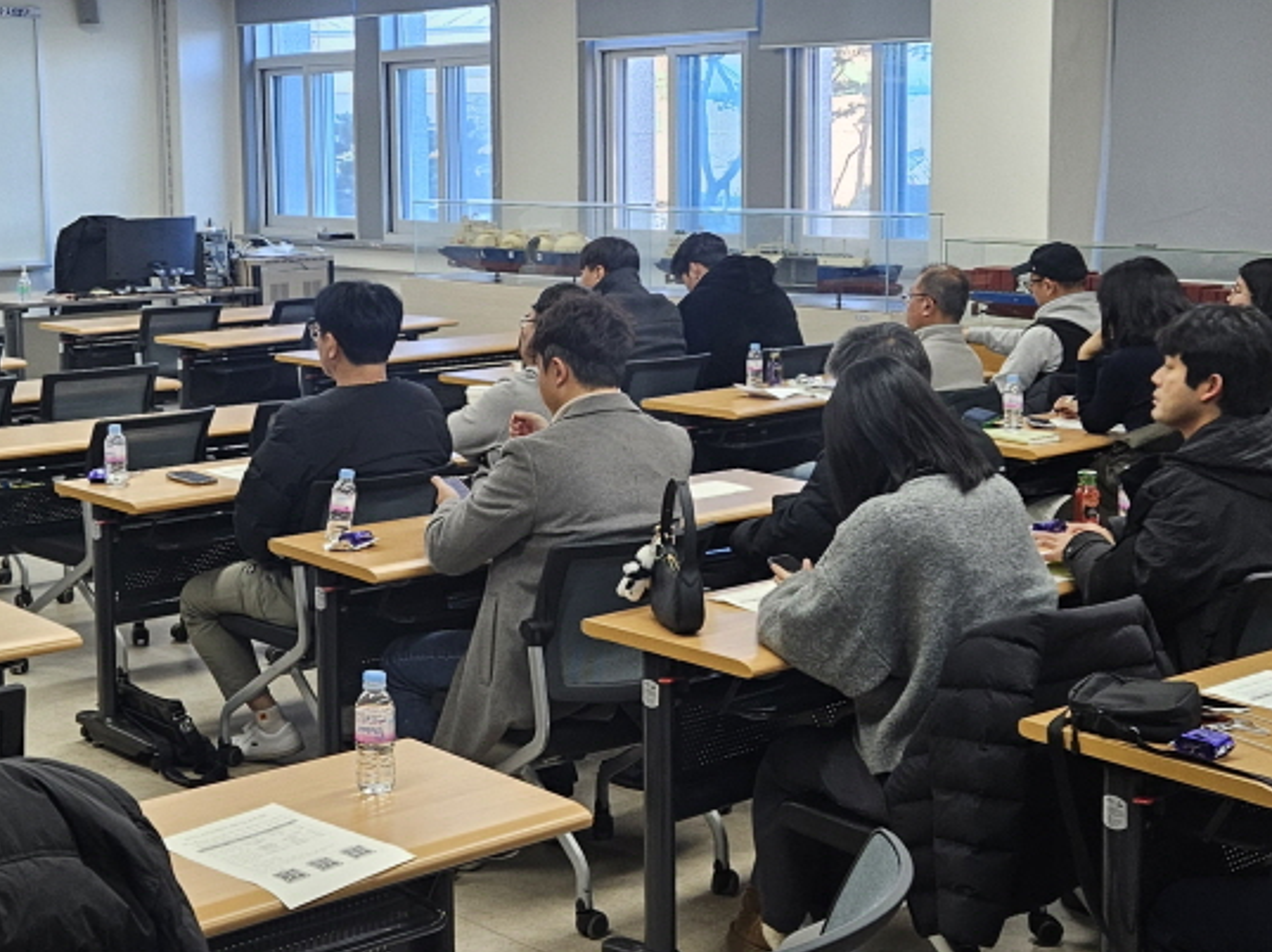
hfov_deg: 33.8
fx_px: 2093
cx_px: 578
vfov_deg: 25.5
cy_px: 349
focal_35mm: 57
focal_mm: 5.4
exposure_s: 1/120
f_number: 1.8
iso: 100
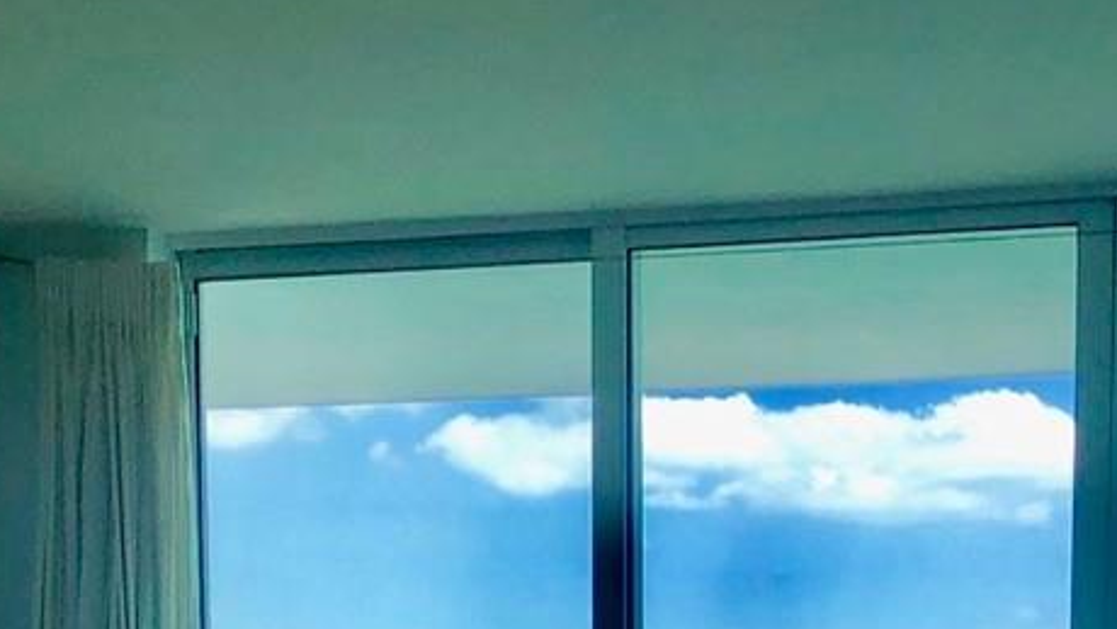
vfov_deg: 10.6
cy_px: 1200
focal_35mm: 106
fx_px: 3140
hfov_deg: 20.1
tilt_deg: -4.6
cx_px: 704
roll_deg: -0.8
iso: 20
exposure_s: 1/615
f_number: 1.8
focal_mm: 4
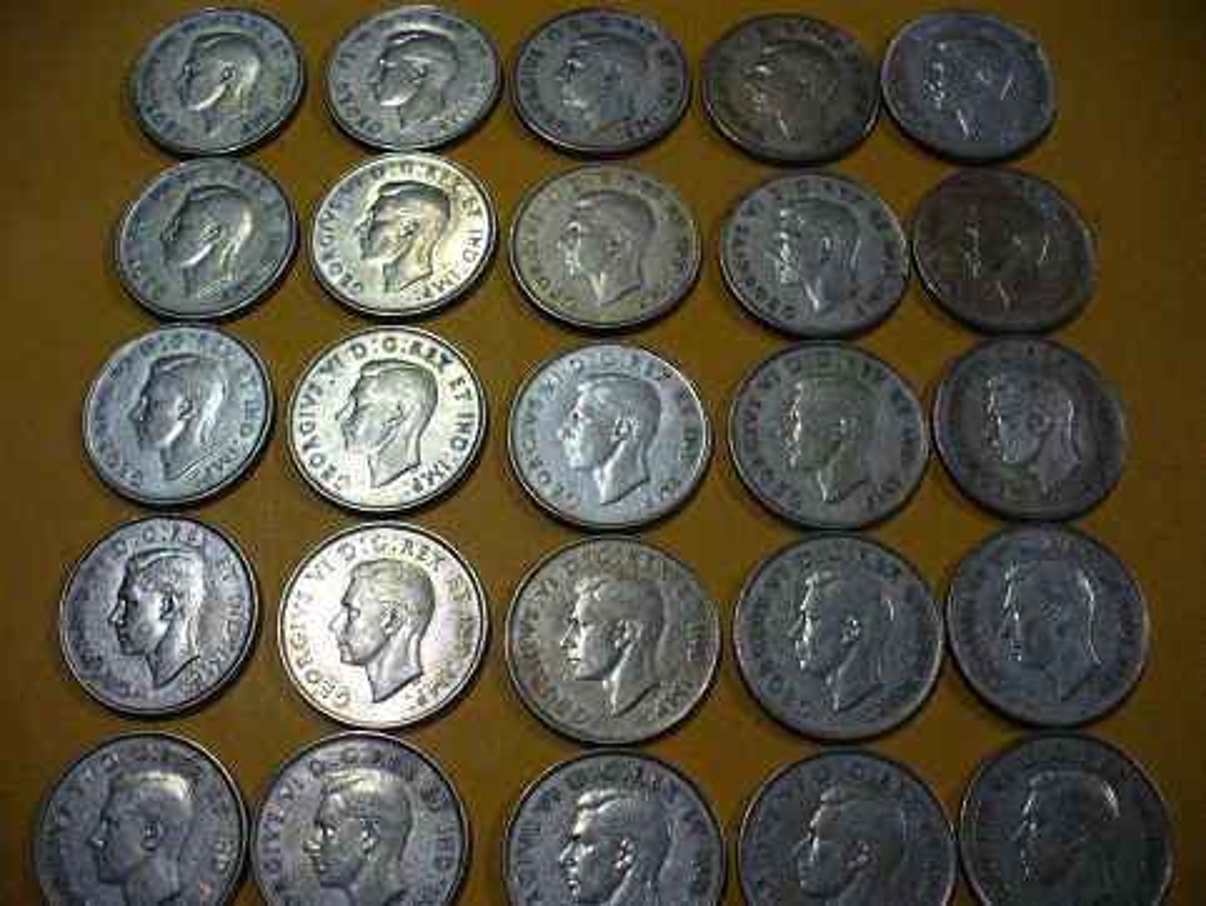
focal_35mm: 37
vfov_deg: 38.7
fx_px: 1290
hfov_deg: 50.1
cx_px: 603
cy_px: 453
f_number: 2.8
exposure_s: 1/20
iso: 200
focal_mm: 6.1
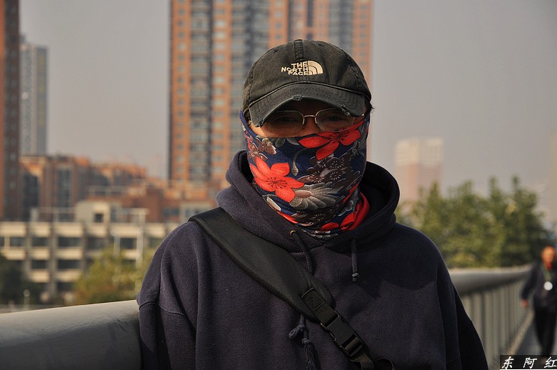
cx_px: 278
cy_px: 185
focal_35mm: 120
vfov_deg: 11.4
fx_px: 1854
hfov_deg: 17.1
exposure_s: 1/800
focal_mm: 80
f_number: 7.1
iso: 200
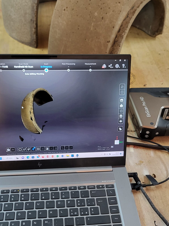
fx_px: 273
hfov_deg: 34.3
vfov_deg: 44.6
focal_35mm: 42
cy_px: 134
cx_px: 79
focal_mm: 5.4
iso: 320
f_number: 1.8
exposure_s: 1/50
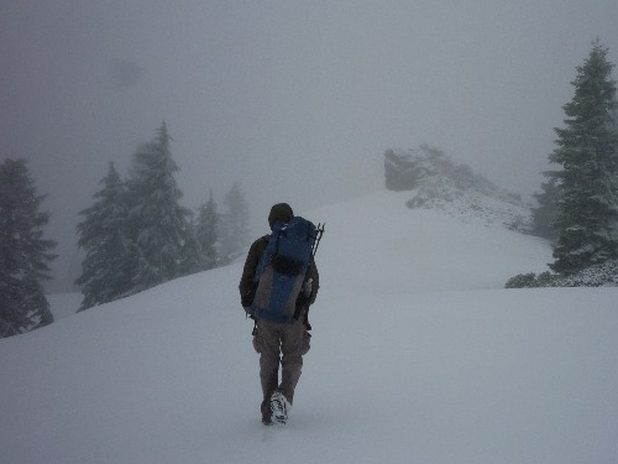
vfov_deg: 35.1
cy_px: 215
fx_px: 732
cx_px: 372
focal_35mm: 41
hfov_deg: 45.5
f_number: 7.1
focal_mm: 5.2
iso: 100
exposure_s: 1/800
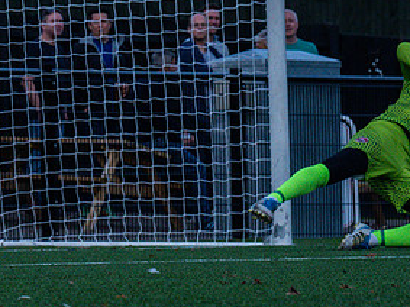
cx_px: -291
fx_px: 7482
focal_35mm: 632
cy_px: -136
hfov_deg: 3.1
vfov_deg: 2.3
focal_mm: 135
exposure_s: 1/2000
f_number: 8
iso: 800
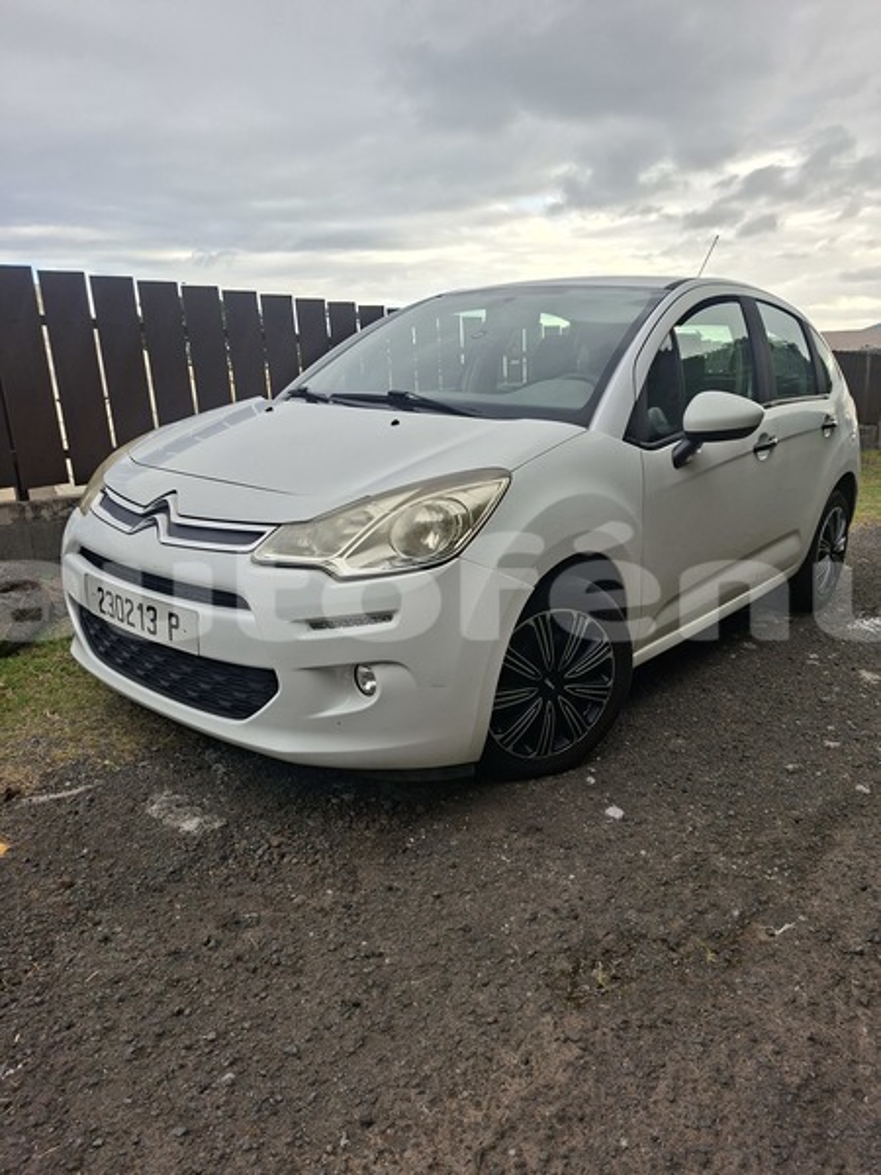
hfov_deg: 58.9
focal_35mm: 23
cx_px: 440
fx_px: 780
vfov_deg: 73.9
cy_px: 588
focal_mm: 5.54
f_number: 1.8
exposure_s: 1/630
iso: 50
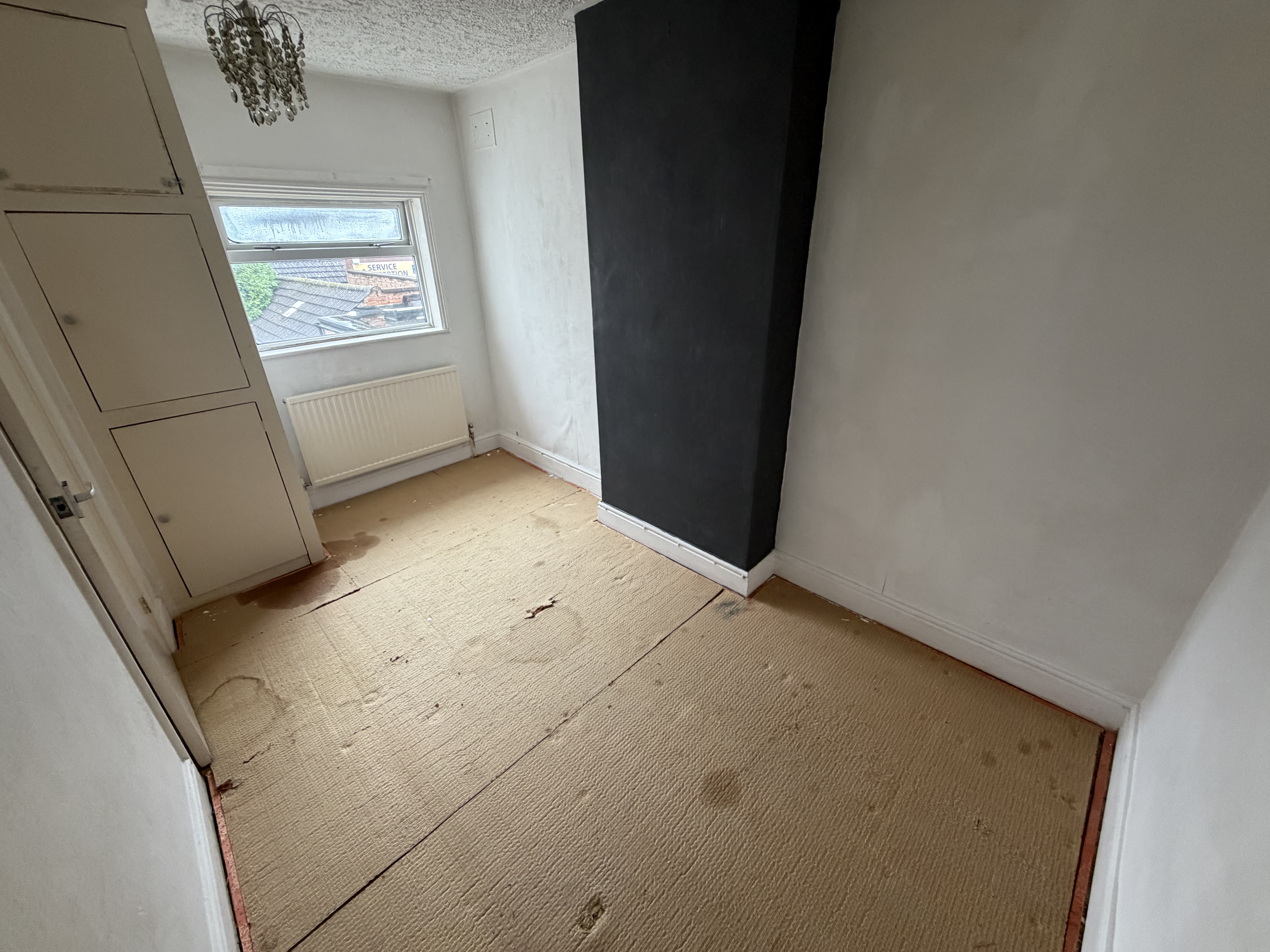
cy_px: 476
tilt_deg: -24.1
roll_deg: +1.3
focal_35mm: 14
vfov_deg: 85.7
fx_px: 514
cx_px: 635
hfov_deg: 102.1
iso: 320
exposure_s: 1/50
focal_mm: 2.22
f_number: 2.2
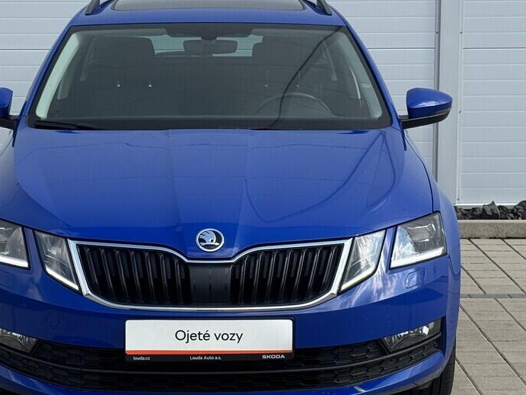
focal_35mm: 100
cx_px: 221
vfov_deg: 14.8
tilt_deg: -7.1
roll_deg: +0.4
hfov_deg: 19.6
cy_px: 203
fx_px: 1519
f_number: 1.78
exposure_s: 1/2717
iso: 64
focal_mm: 6.76
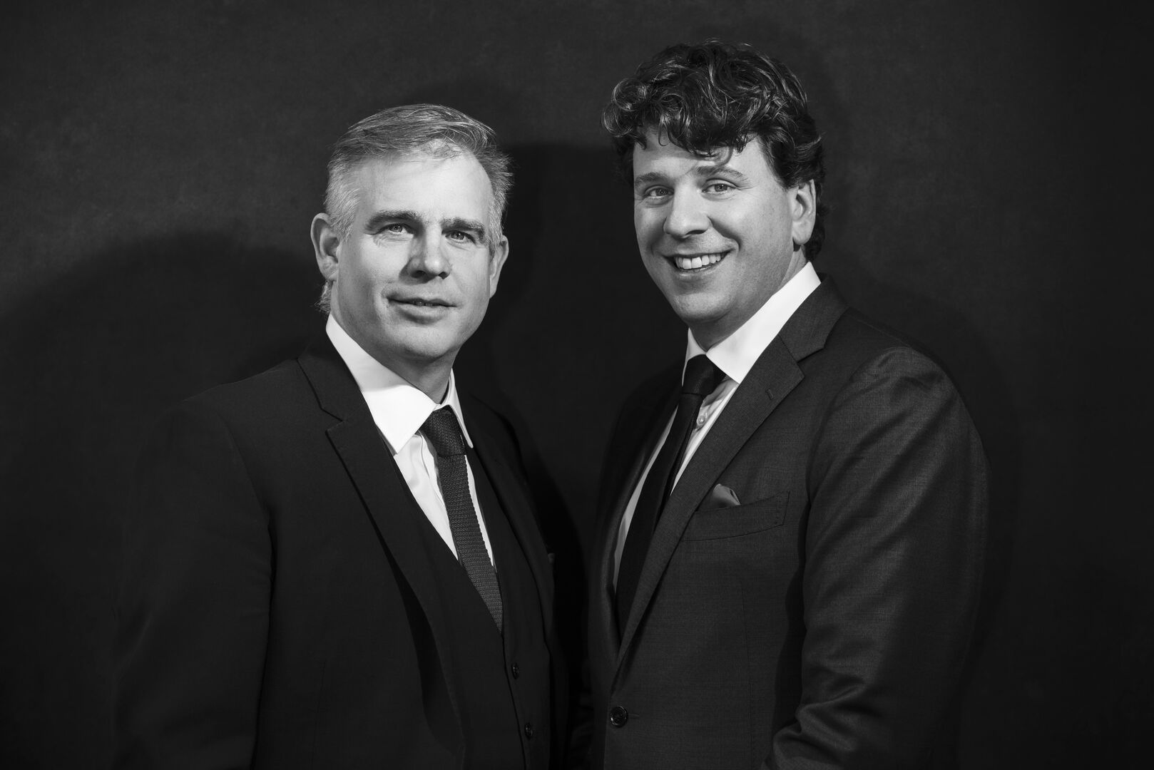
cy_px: 385
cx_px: 577
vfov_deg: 17.5
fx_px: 2501
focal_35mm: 78
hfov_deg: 26.0
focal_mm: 78
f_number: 4.5
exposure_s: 1/100
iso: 400
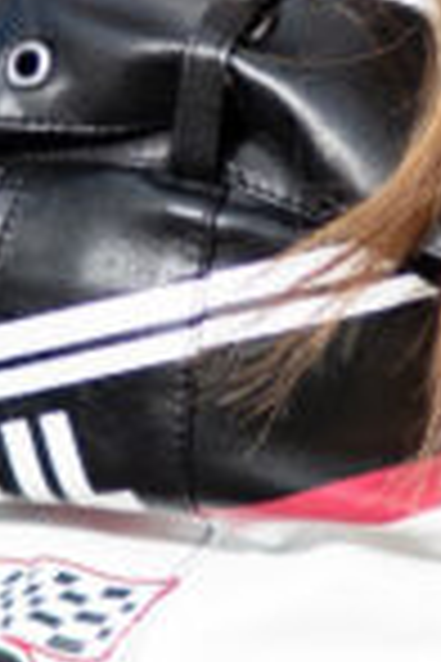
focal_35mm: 523
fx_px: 9609
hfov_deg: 2.6
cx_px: 83
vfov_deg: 3.9
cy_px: 198
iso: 80
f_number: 1.4
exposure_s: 1/2000
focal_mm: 50
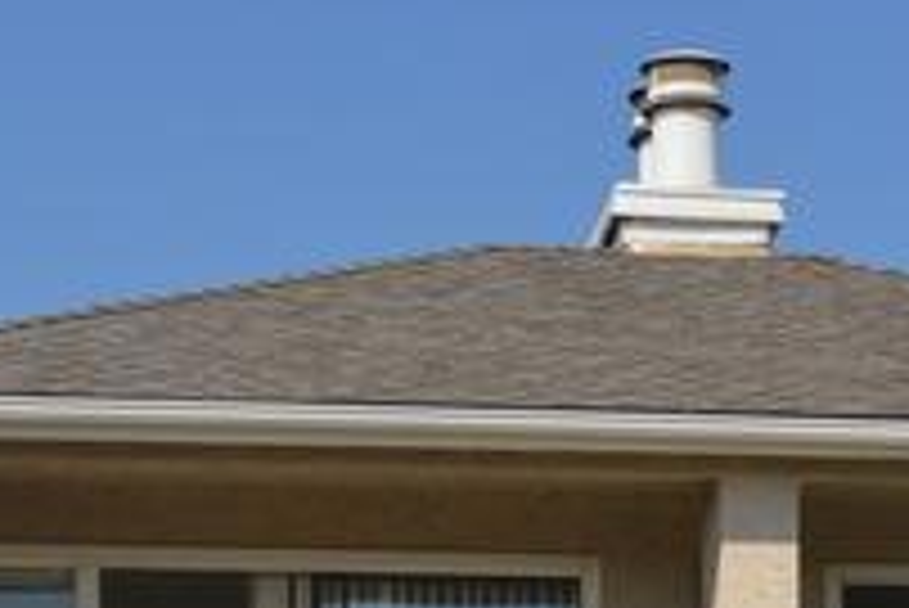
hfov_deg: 13.5
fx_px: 3841
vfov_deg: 8.8
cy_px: 914
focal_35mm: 152
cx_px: 670
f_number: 11
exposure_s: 1/200
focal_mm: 32
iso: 100
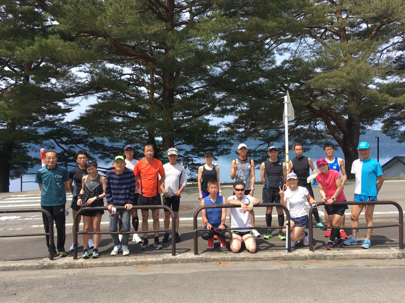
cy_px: 152
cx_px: 202
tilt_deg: -1.0
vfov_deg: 48.2
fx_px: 339
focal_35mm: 29
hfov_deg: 61.7
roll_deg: -0.6
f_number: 2.2
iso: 25
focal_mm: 4.15
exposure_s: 1/777
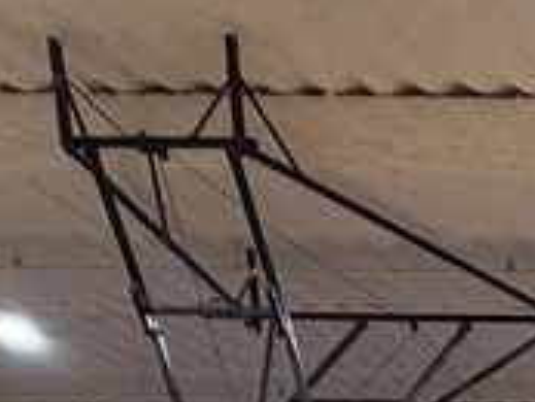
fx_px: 1284
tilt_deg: -9.1
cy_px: 1011
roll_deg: +0.1
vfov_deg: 12.8
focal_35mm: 83
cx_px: 1160
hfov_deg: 16.1
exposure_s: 1/120
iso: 160
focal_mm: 2.22
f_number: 2.2
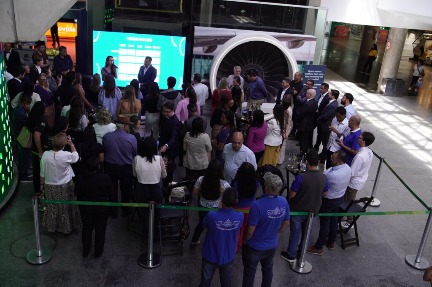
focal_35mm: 34
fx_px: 414
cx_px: 216
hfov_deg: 55.1
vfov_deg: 38.3
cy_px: 144
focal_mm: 23
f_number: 3.2
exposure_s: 1/80
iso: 250
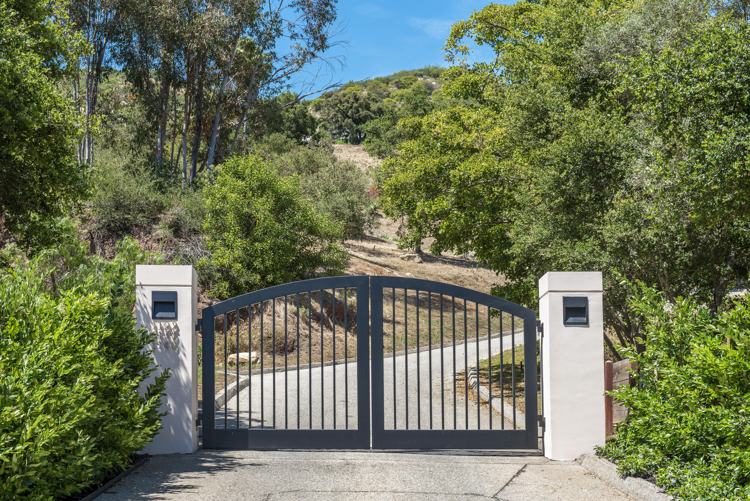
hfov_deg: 35.6
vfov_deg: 24.2
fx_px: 1167
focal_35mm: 56
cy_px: 250
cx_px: 375
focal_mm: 56
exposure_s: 1/200
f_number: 6.3
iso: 125
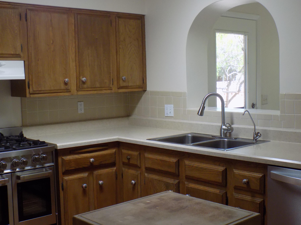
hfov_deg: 41.2
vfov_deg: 31.5
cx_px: 150
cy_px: 112
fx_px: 400
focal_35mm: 46
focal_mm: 8.1
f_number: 3.7
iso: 320
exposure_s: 1/60
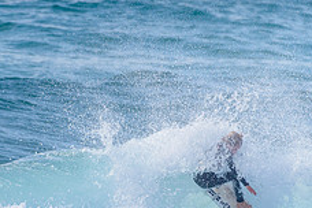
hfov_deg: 1.3
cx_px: 229
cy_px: 183
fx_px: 13510
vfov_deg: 0.9
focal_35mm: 1559
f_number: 5.6
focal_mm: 500
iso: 280
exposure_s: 1/2000
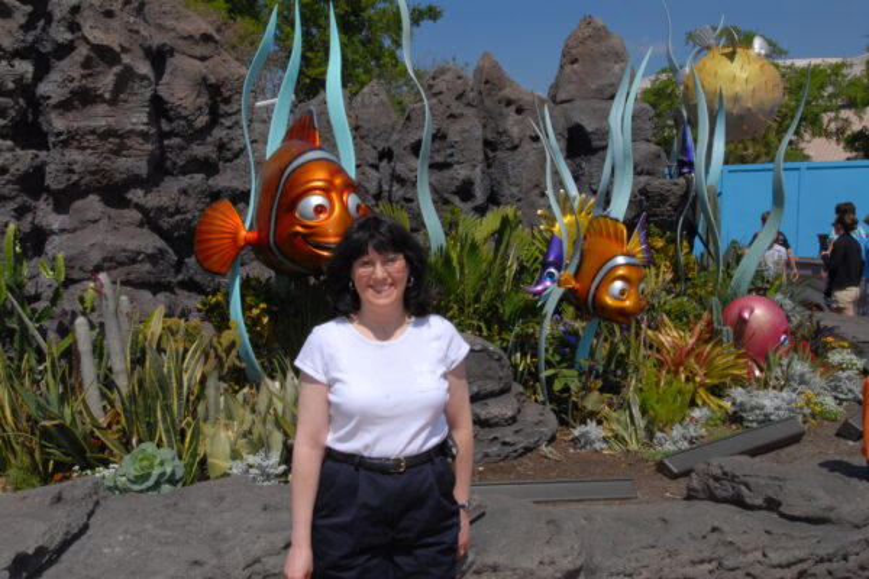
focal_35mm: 36
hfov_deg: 53.1
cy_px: 290
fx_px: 869
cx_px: 434
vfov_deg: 36.9
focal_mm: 24
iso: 400
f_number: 20
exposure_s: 1/250
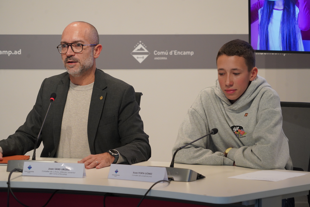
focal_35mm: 113
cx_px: 155
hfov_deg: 18.1
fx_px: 973
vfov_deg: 12.1
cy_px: 104
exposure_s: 1/160
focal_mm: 113
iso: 3200
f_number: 6.3
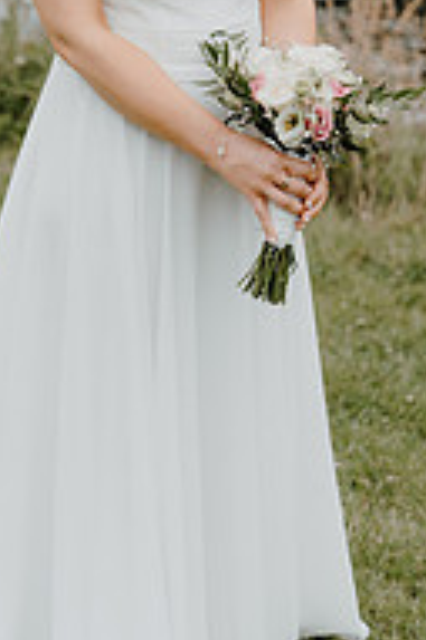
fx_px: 2436
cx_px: 87
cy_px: 171
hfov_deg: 10.0
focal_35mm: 137
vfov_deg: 14.9
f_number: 2.8
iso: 125
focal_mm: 58
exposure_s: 1/800
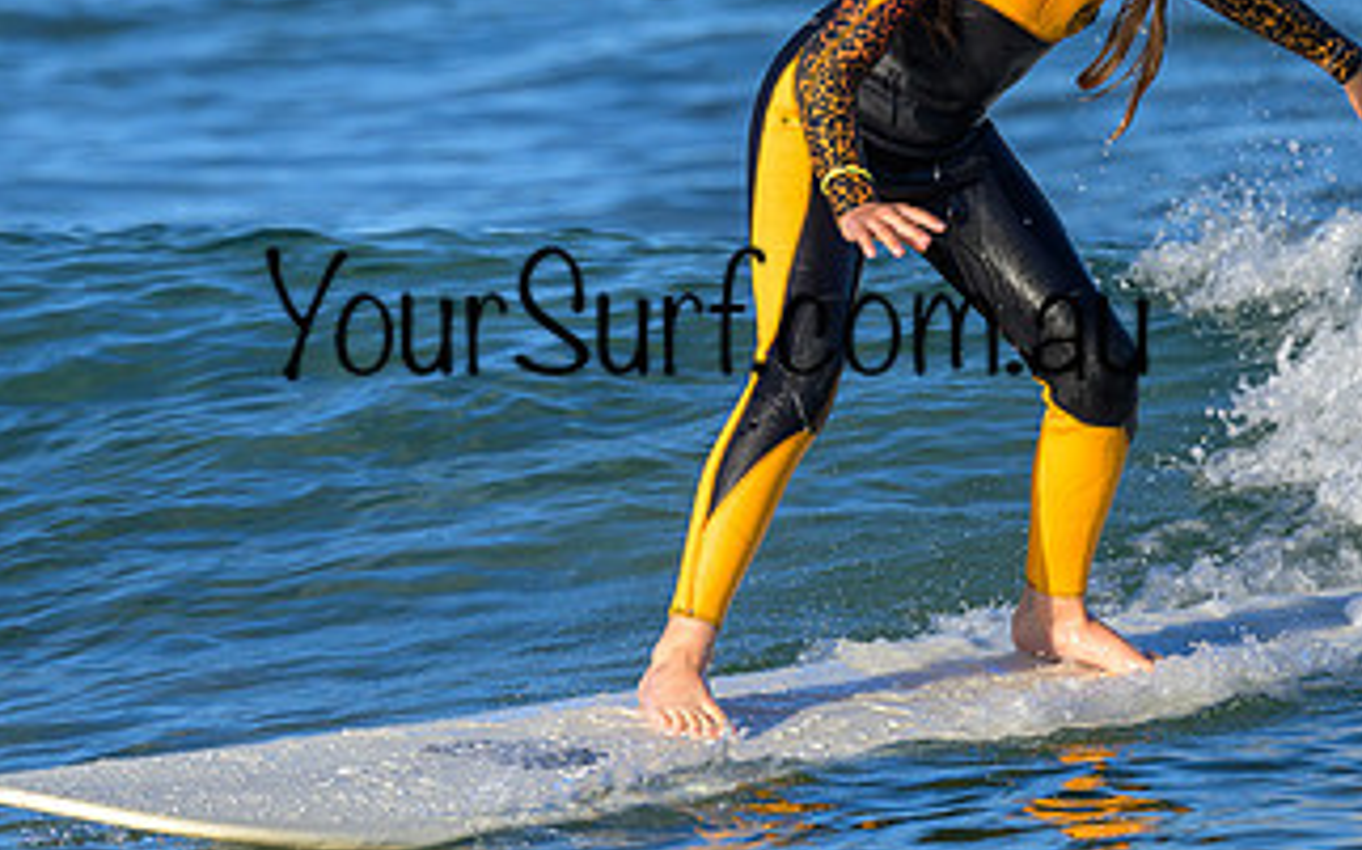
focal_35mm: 1471
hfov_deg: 1.4
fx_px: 54583
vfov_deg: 0.9
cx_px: 702
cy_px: 277
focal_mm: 800
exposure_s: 1/1000
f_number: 6.3
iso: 220
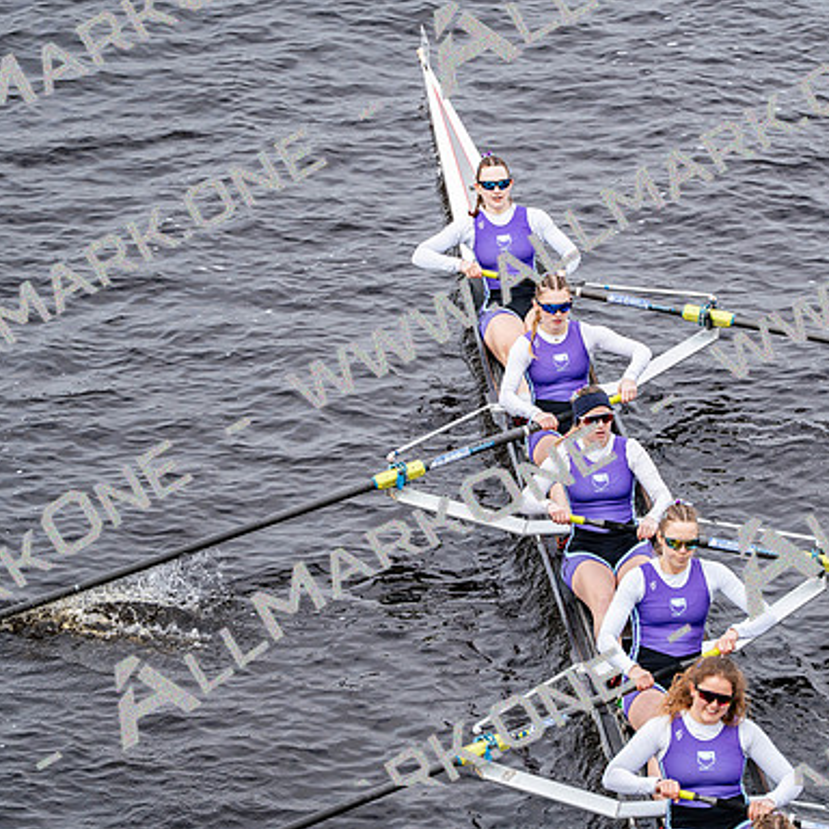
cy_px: 416
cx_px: 553
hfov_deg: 6.8
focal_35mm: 257
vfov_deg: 6.8
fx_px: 6963
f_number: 2.8
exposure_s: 1/2000
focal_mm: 200
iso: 320
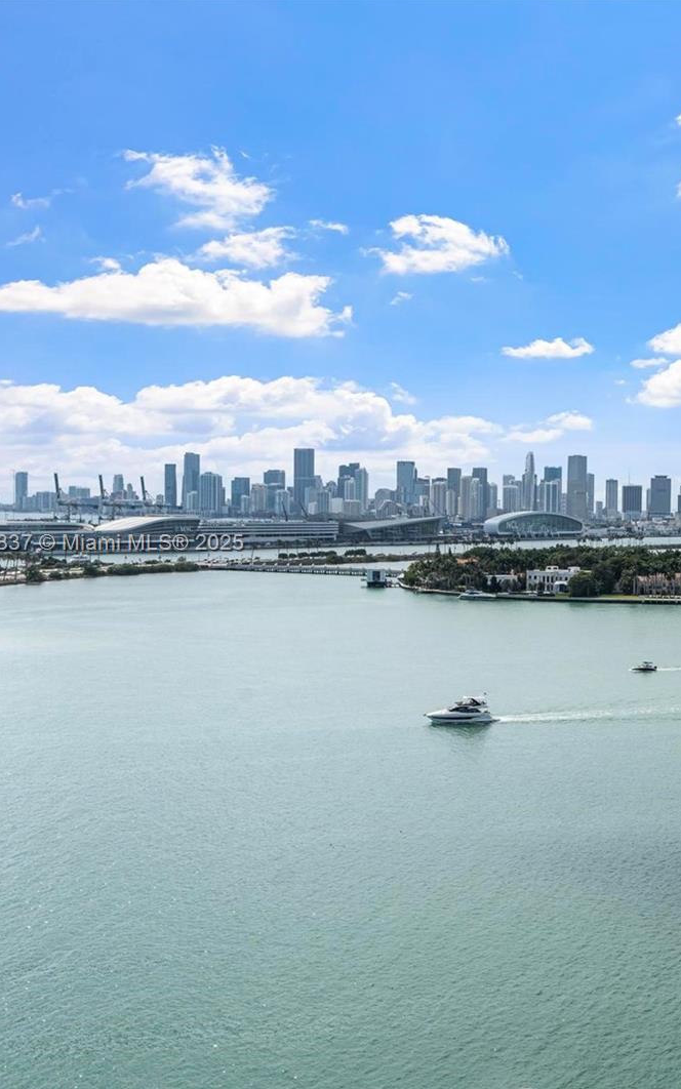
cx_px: 736
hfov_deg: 27.5
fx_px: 1277
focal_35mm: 43
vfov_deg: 46.2
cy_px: 544
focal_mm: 28
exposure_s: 1/800
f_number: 9
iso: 200
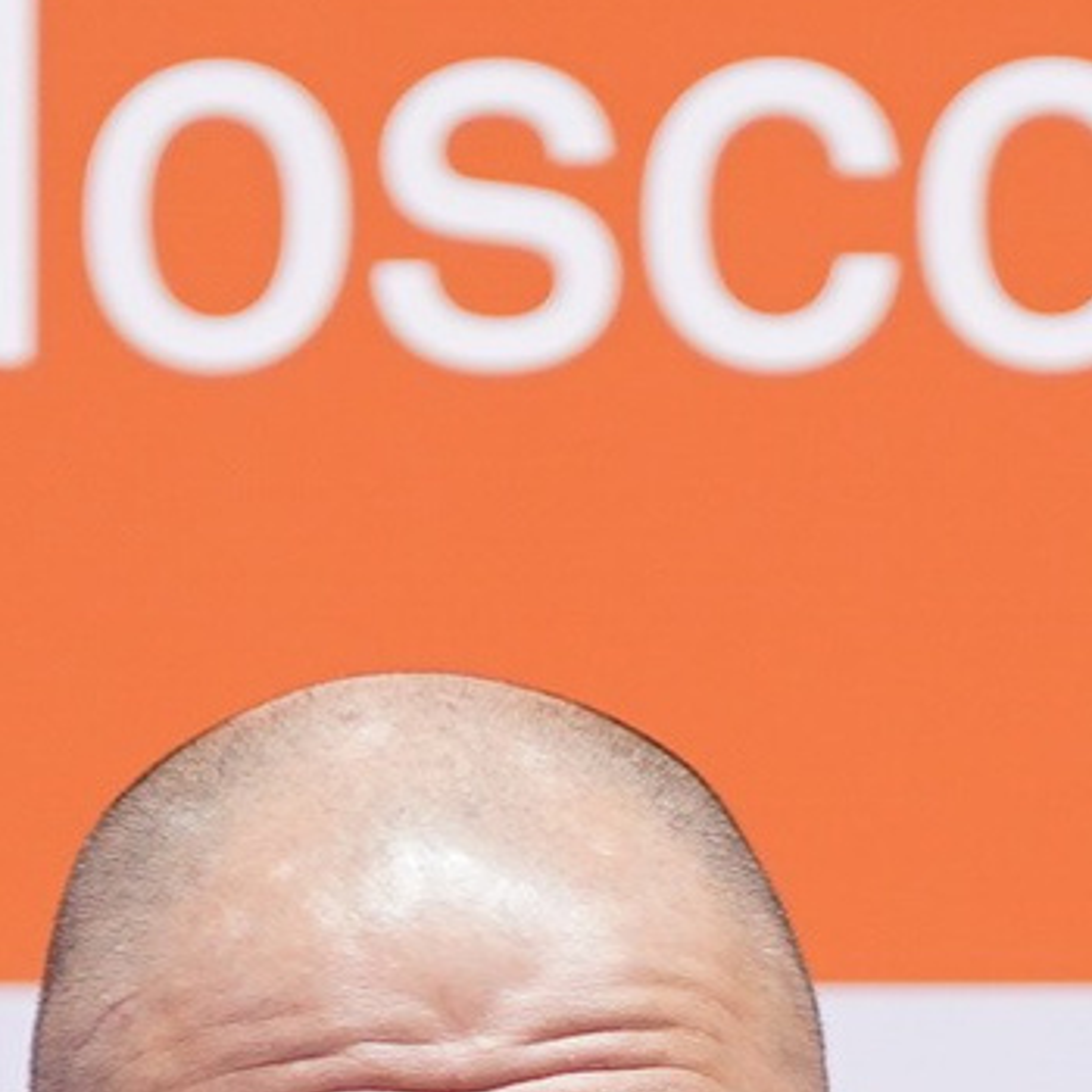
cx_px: 1095
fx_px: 44292
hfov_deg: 1.4
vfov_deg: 1.4
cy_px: 2583
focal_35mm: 1241
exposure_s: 1/100
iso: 500
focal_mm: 200
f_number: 2.8
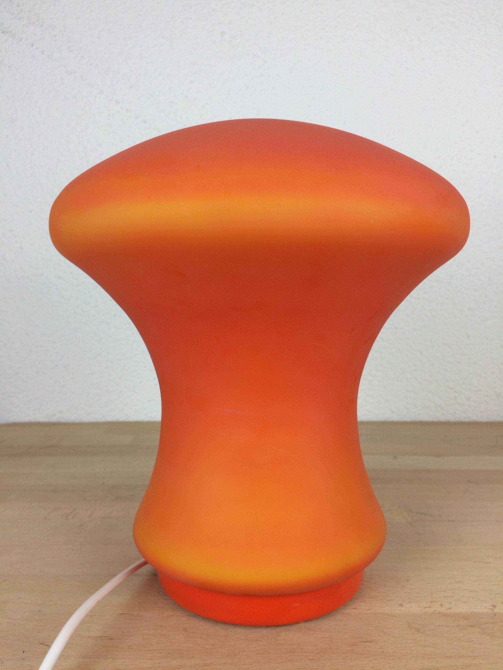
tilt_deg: -7.3
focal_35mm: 29
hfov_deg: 48.2
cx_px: 252
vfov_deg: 61.7
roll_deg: +2.0
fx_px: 562
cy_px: 335
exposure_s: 1/100
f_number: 2.2
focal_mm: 4.15
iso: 50
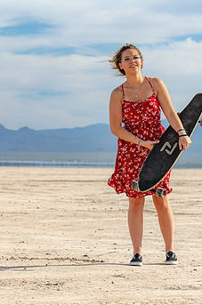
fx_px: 1531
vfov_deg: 11.4
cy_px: 179
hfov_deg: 7.5
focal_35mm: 181
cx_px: 105
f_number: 5.3
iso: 250
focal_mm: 92
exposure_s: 1/640
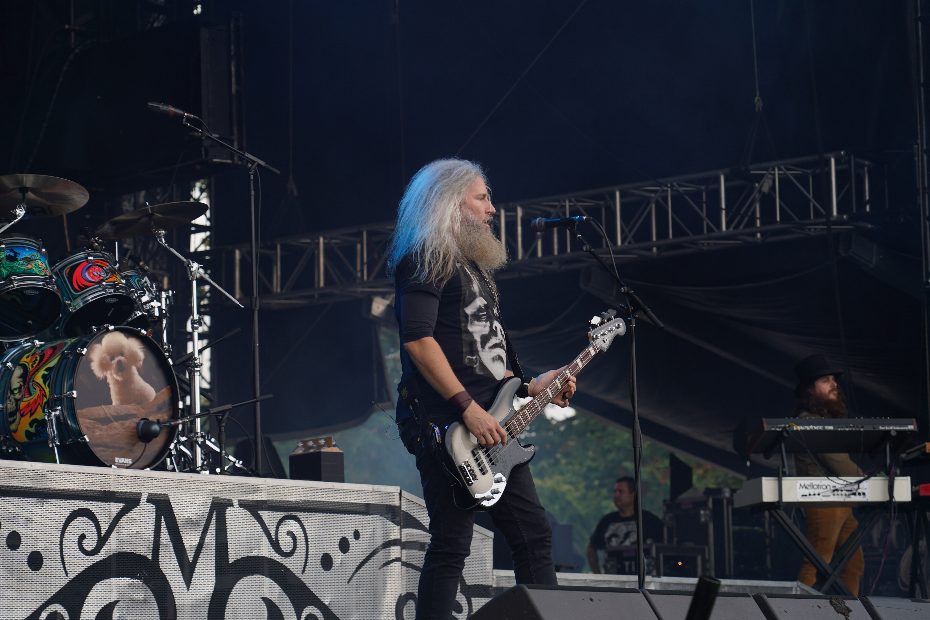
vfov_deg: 13.0
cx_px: 465
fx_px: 2712
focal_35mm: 105
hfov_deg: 19.5
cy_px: 310
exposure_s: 1/200
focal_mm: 105
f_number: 5
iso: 100
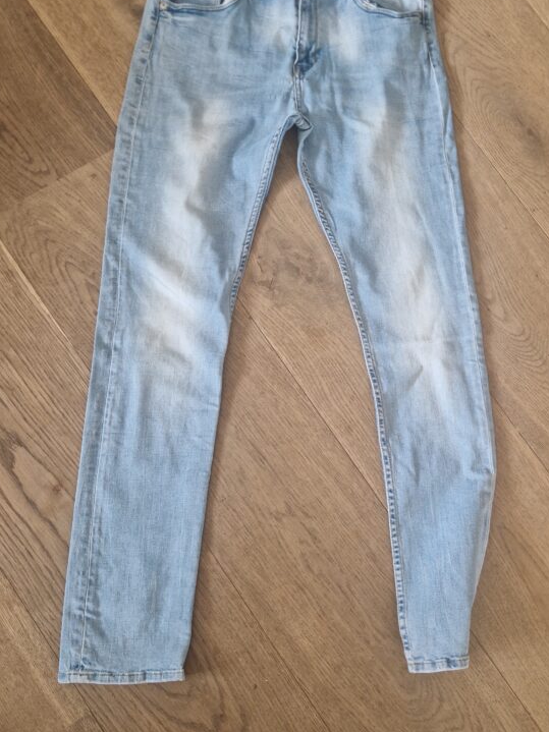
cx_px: 349
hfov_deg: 43.7
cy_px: 347
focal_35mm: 32
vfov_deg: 56.8
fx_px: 677
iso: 80
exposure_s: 1/100
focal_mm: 5.4
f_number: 1.8
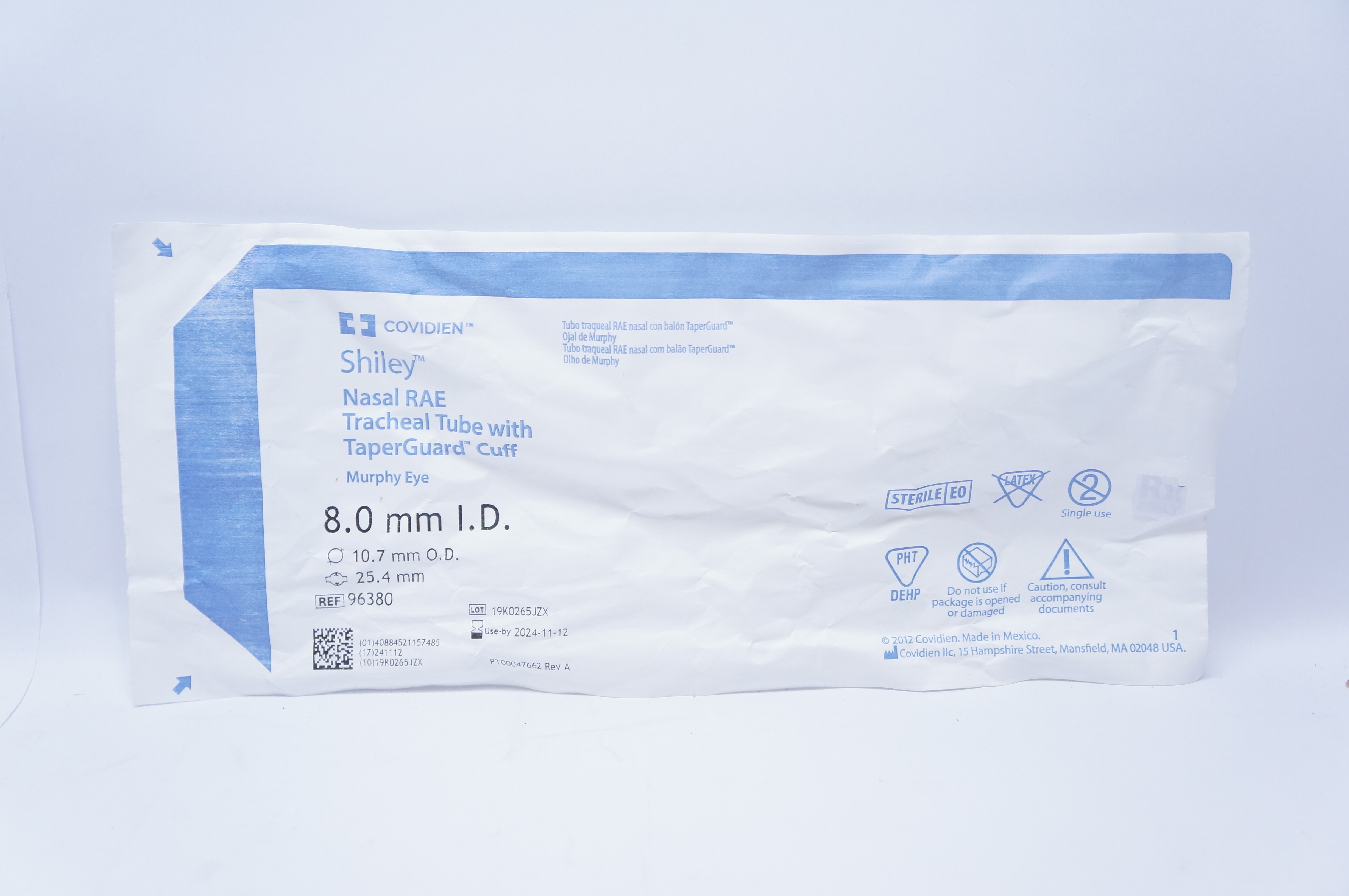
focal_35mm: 42
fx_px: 1572
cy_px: 448
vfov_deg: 31.8
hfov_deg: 46.4
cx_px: 674
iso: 800
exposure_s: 1/125
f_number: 4
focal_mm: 28
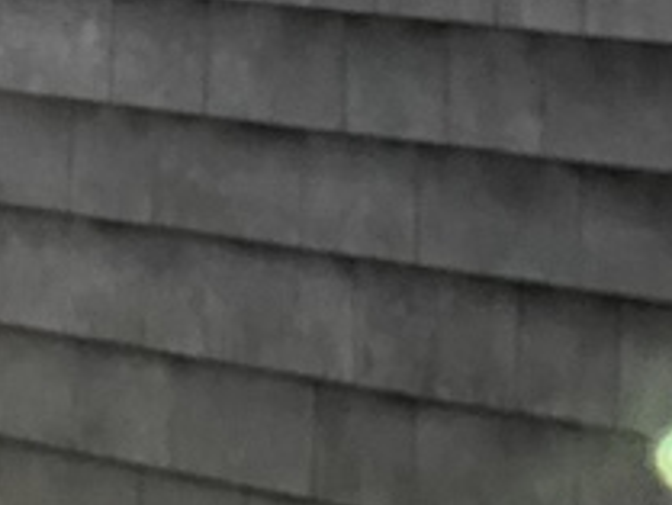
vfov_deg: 7.2
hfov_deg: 9.6
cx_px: -524
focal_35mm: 196
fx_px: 3807
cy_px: -688
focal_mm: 2.87
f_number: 2.2
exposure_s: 1/120
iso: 25
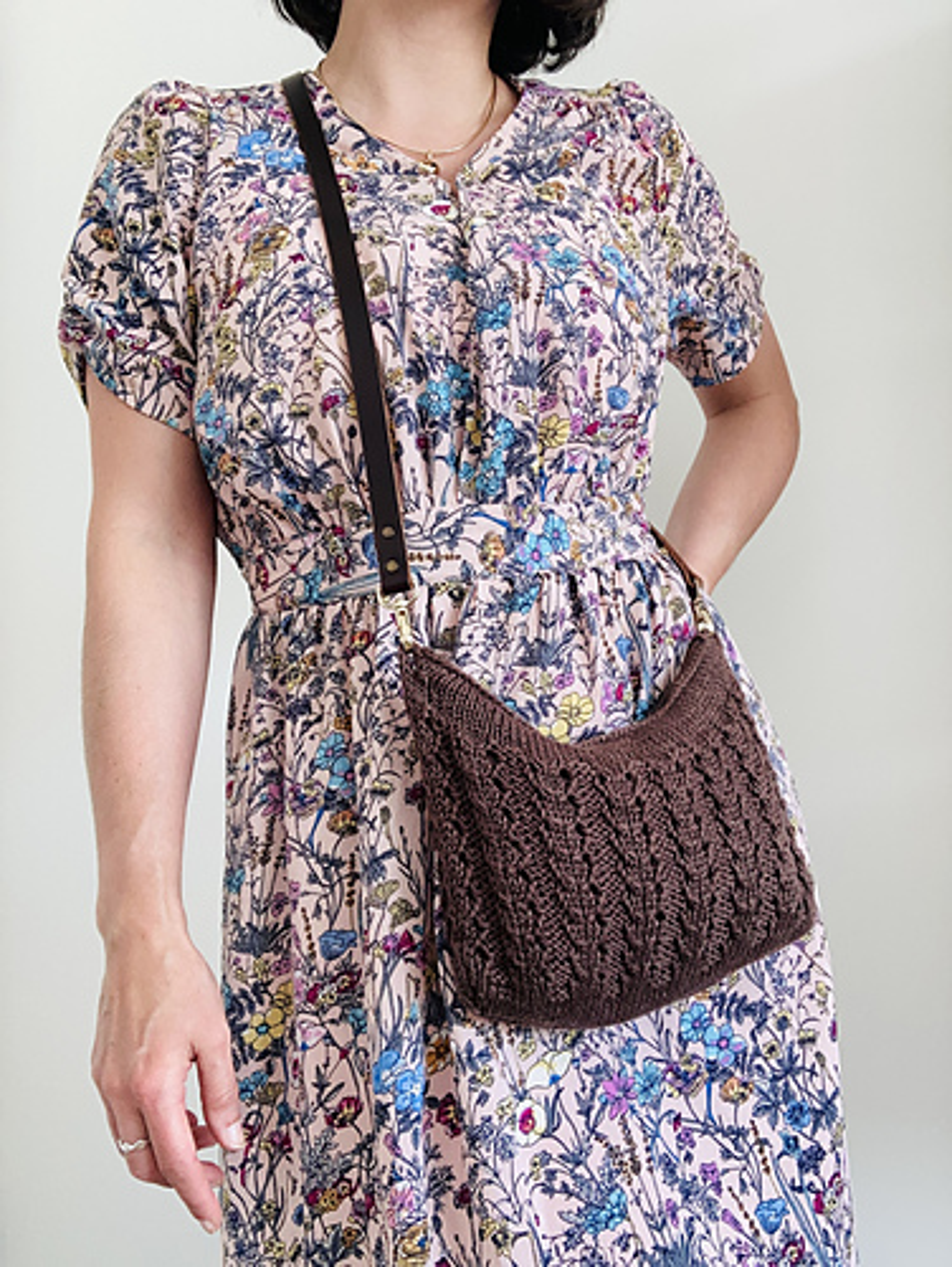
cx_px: 476
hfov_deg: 44.2
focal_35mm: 32
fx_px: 1171
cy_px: 634
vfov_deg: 56.8
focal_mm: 2.87
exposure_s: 1/67
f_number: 2.2
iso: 80
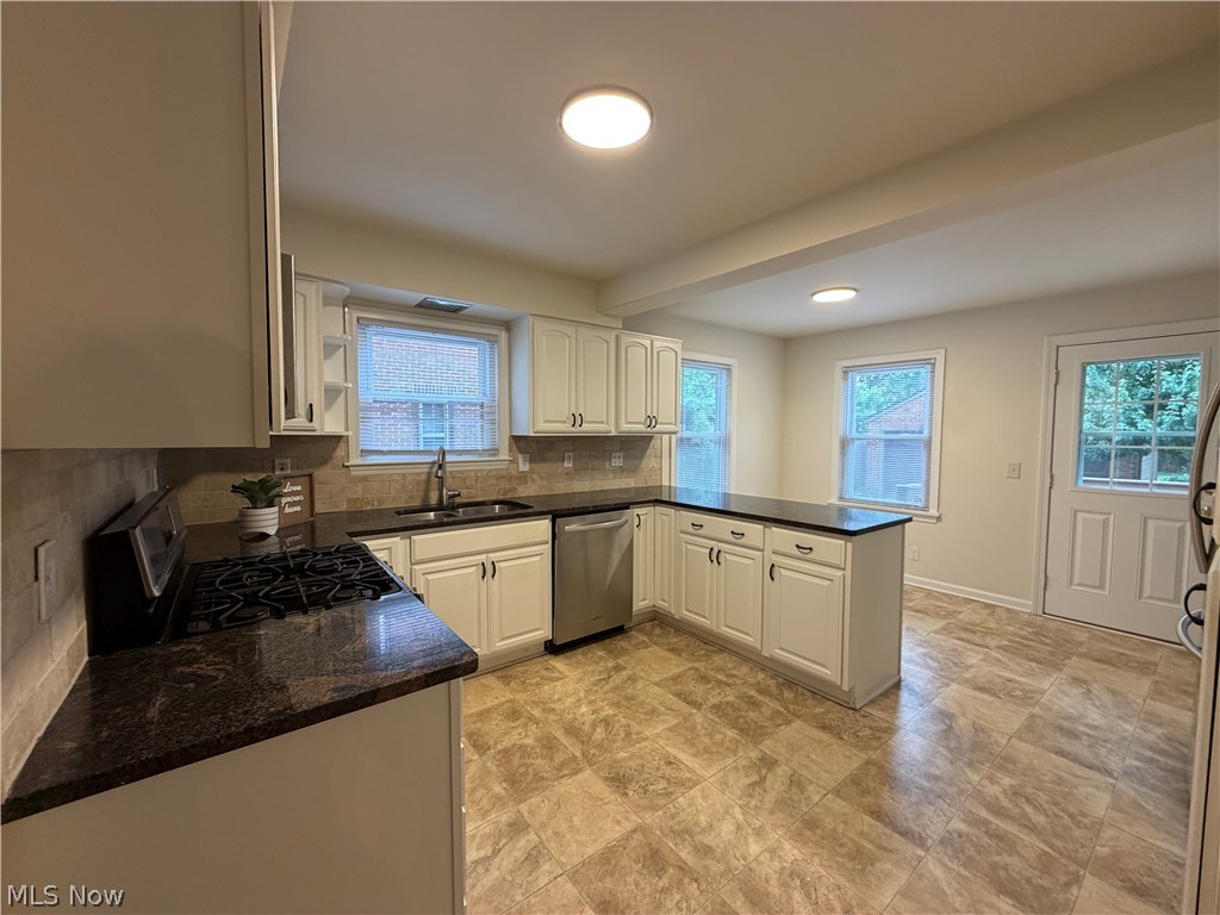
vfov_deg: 85.7
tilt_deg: -3.3
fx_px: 493
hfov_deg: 102.1
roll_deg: +0.1
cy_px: 458
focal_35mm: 14
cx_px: 610
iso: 320
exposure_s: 1/120
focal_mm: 2.22
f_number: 2.2
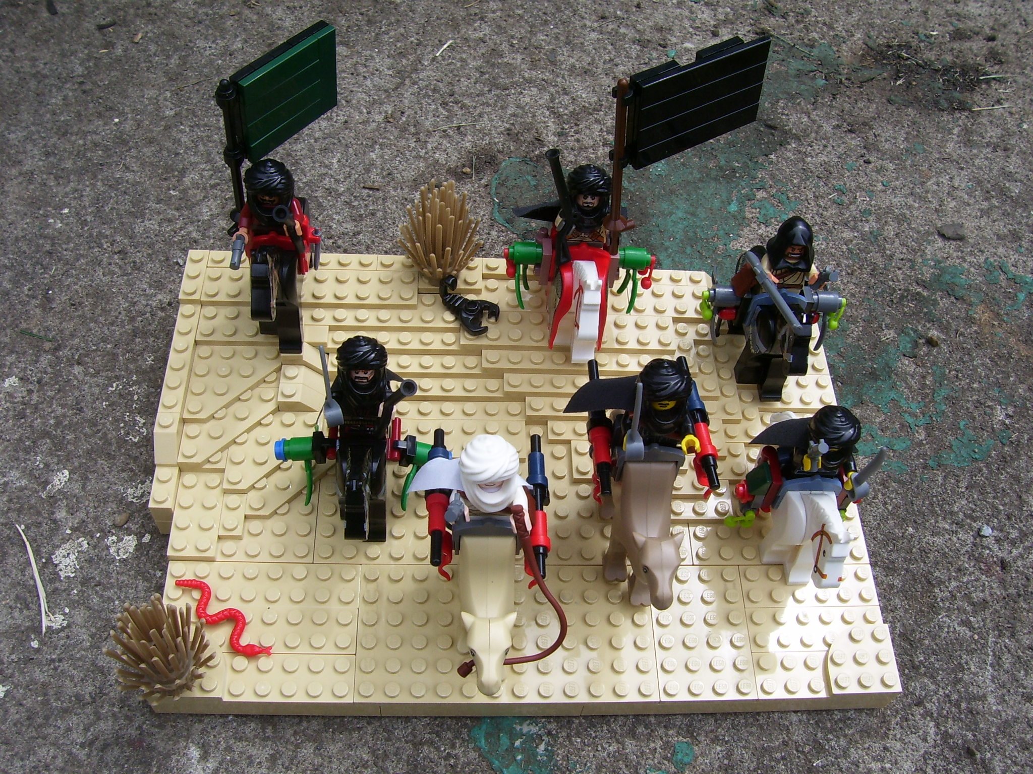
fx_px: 1015
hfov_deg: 54.0
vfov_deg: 41.8
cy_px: 387
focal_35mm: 34
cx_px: 516
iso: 80
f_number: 4.8
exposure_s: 1/350
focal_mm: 5.6
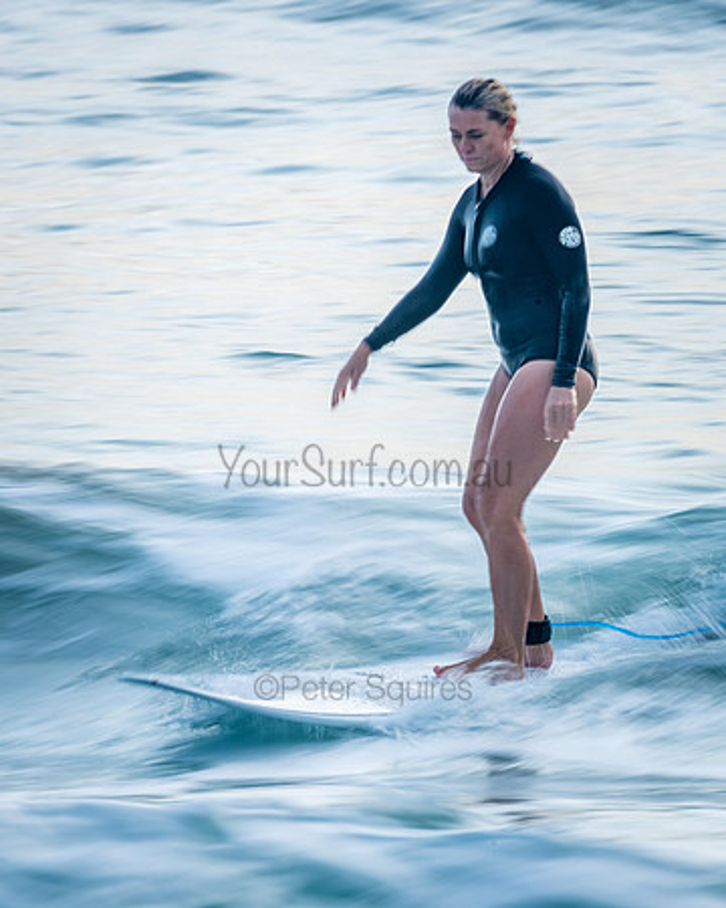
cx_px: 399
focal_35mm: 727
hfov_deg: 2.1
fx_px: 19531
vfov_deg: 2.7
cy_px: 469
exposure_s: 1/20
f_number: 18
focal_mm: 500
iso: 31
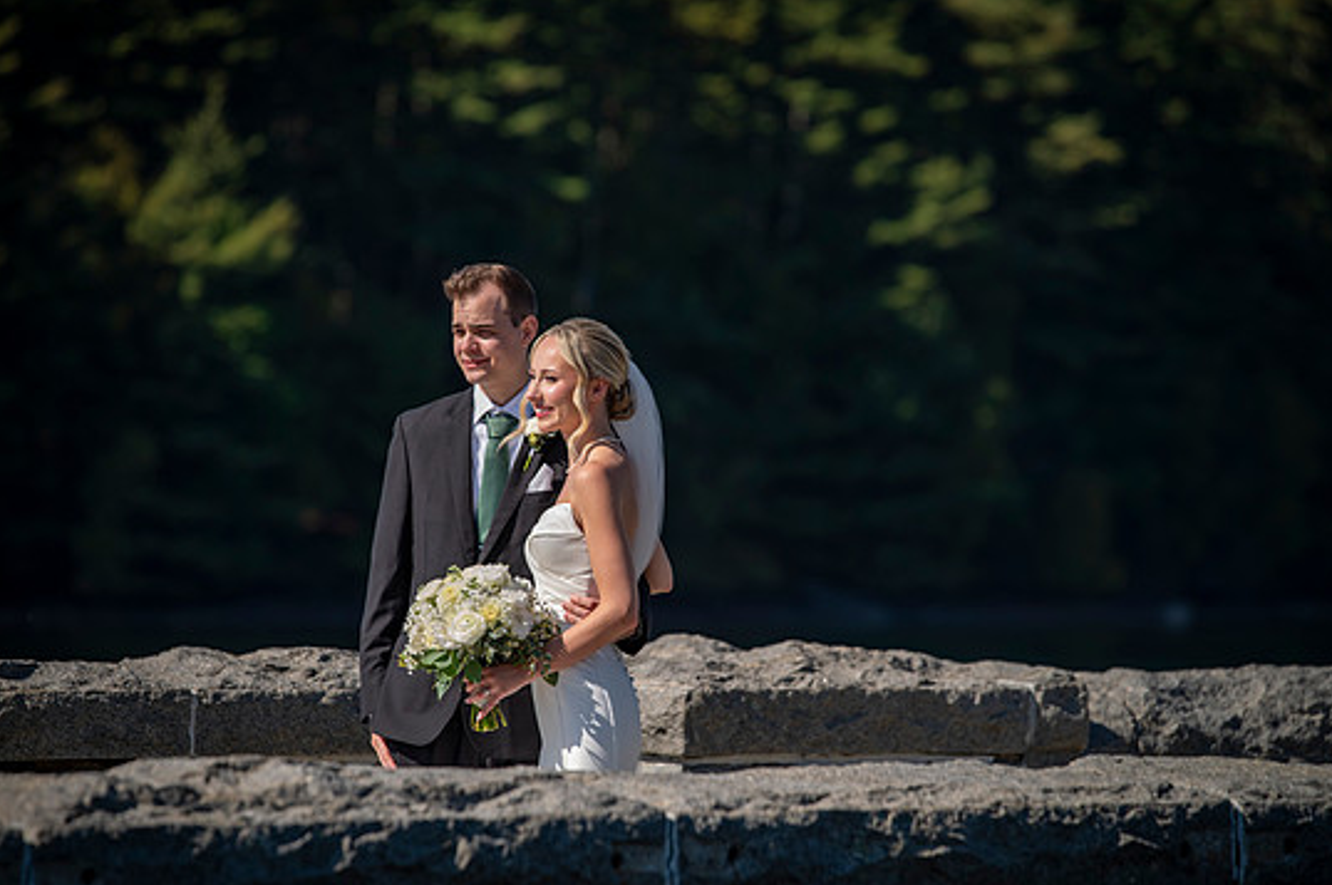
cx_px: 655
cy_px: 471
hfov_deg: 9.0
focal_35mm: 228
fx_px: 8428
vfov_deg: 6.0
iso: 50
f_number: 4
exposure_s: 1/1000
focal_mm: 200
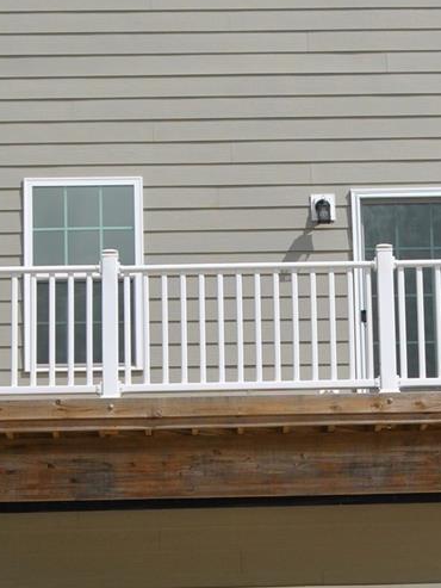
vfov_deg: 14.1
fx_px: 2369
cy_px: 454
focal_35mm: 140
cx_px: 336
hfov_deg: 10.6
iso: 100
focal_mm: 31
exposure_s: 1/320
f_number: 9
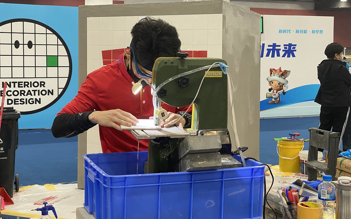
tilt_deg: -3.7
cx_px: 175
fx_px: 536
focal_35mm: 56
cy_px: 88
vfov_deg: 23.1
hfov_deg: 36.3
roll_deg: -0.9
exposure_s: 1/50
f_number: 2
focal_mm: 6
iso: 125
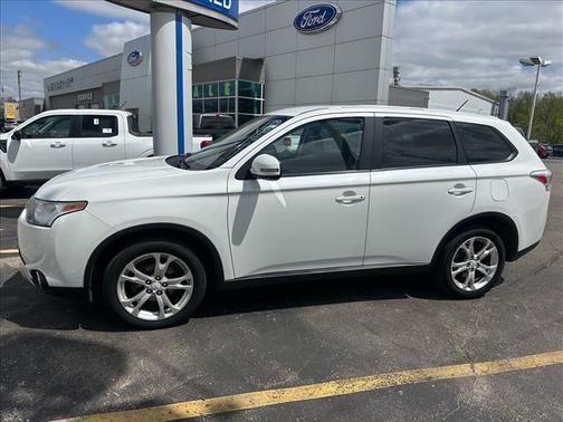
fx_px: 390
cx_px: 282
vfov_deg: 56.8
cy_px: 211
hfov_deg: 71.6
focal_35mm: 24
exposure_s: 1/12048
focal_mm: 6.86
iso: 80
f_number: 1.78
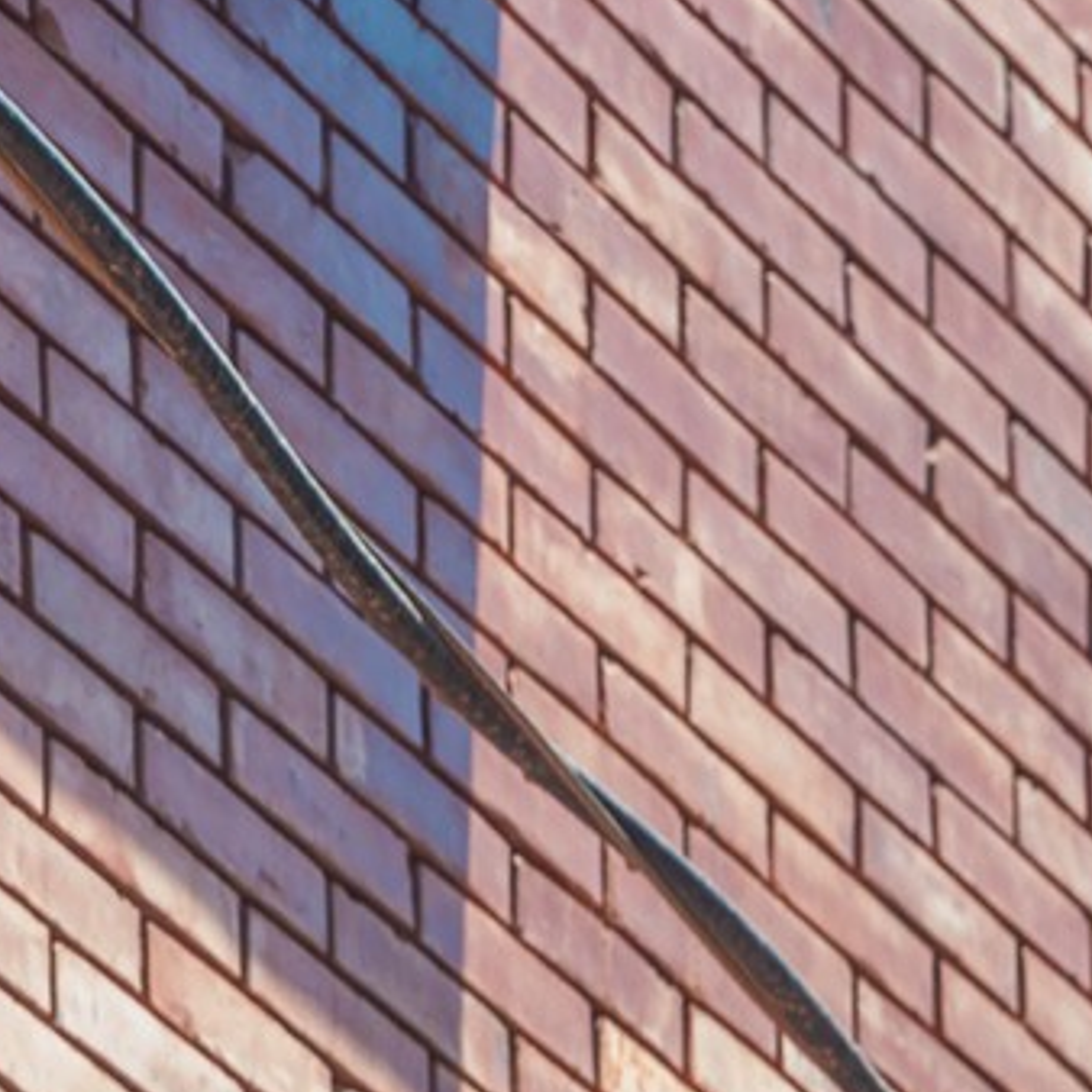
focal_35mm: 458
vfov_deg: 3.8
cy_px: 1173
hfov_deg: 3.8
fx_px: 16346
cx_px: -1076
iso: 400
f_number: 10
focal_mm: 135
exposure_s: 1/125
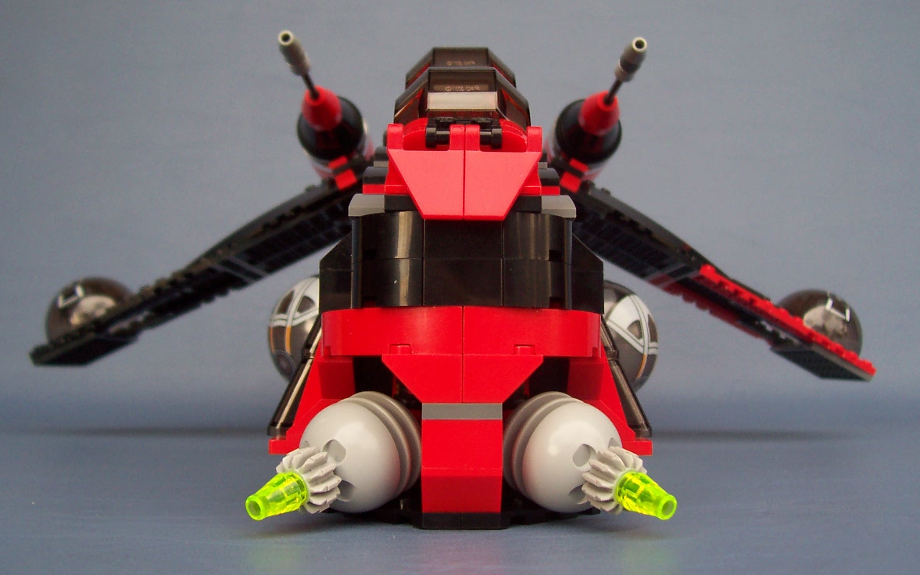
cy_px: 252
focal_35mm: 40
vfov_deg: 31.9
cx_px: 455
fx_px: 1003
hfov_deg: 49.3
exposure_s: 1/180
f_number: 2.8
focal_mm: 5.6
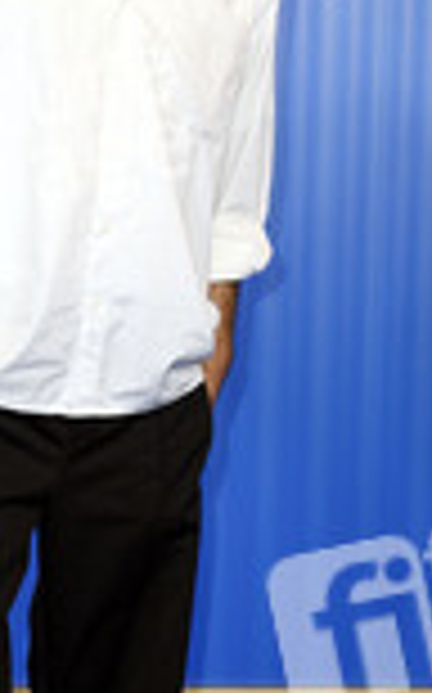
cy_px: 378
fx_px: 2246
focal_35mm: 119
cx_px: 90
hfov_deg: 11.0
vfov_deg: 17.5
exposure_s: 1/250
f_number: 5.6
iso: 400
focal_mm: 45
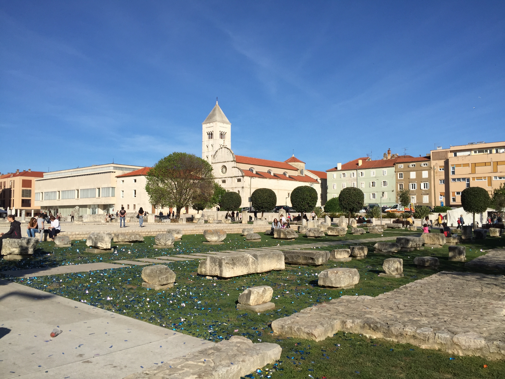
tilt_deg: +3.7
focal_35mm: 29
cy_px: 190
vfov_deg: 48.2
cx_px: 252
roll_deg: +0.0
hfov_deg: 61.7
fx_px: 423
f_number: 2.2
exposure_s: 1/3300
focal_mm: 4.15
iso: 32
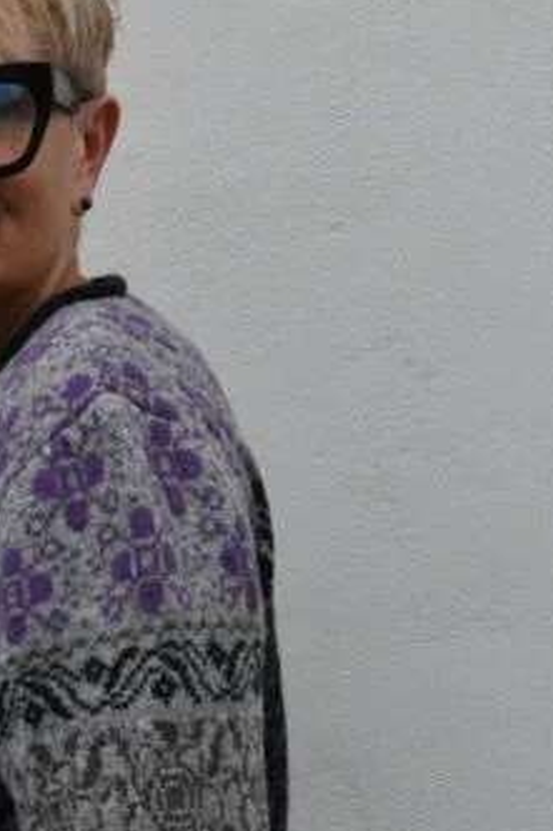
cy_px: 633
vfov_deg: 10.8
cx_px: 20
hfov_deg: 7.2
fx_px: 4382
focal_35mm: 190
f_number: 6.7
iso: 3200
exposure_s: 1/180
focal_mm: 70
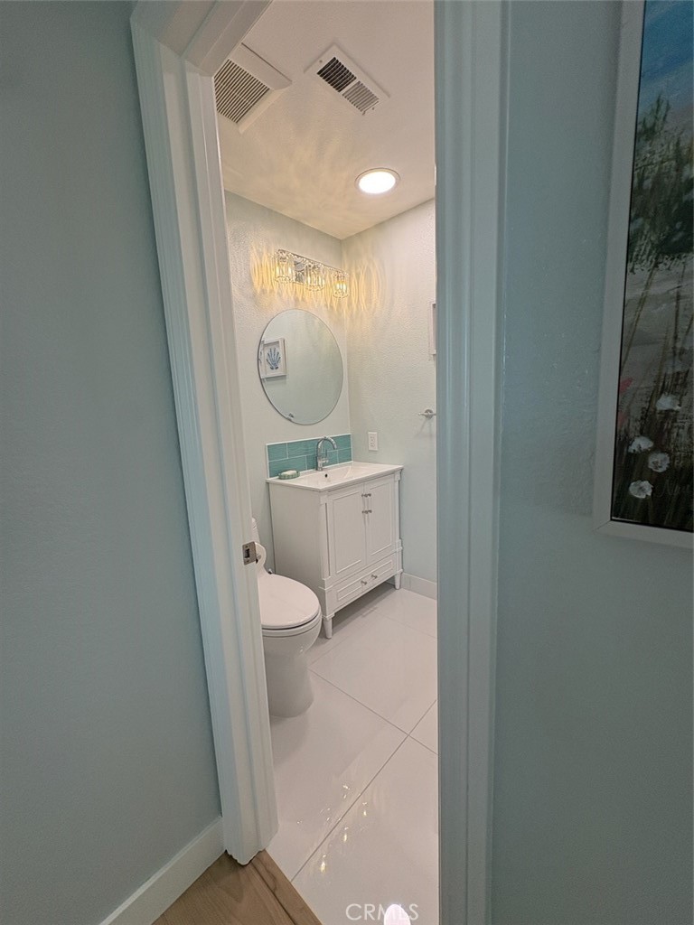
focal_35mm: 14
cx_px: 347
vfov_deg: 102.1
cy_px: 462
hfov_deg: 85.7
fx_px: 374
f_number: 2.2
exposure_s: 1/130
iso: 64
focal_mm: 2.22
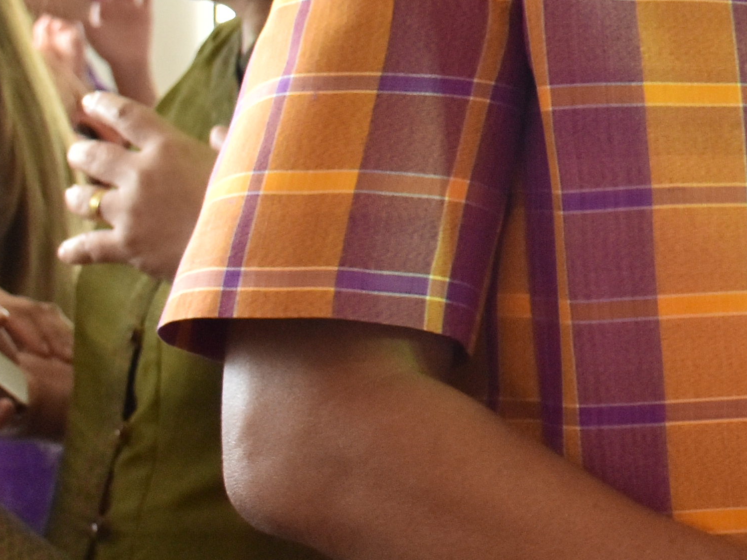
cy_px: -2
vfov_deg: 9.4
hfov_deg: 11.9
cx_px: 1163
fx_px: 3387
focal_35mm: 157
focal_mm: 27
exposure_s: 1/160
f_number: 6.3
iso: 1250
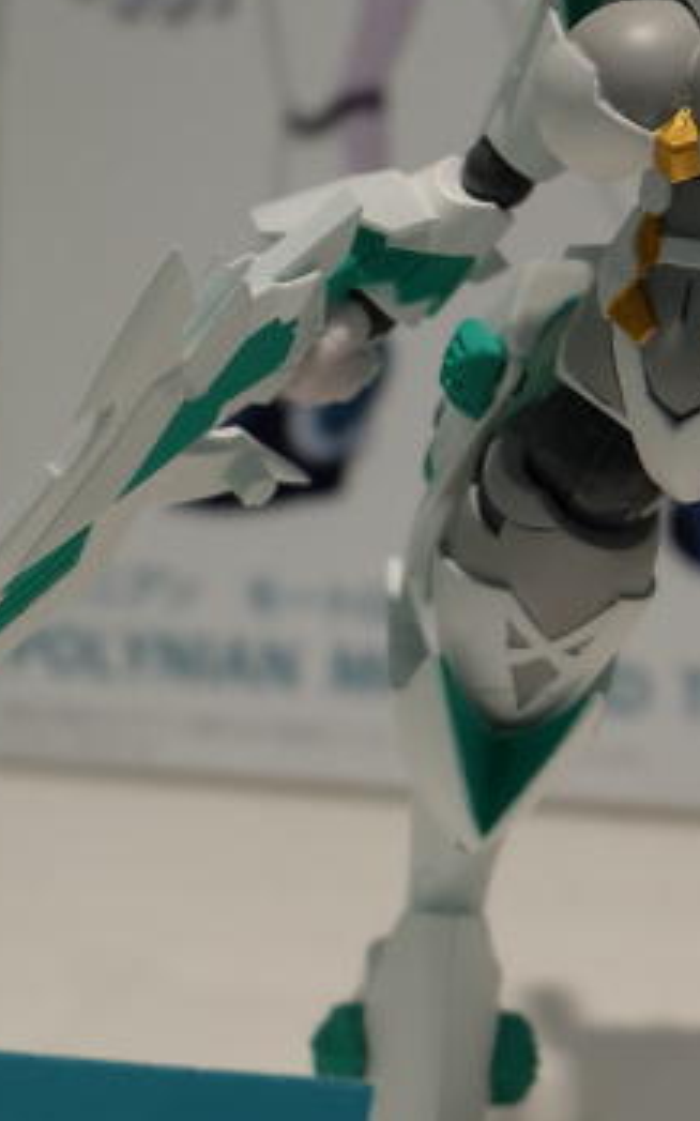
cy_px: 340
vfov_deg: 13.1
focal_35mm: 159
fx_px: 4855
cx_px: 808
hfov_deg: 8.2
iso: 250
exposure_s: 1/125
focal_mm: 45.2
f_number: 5.6
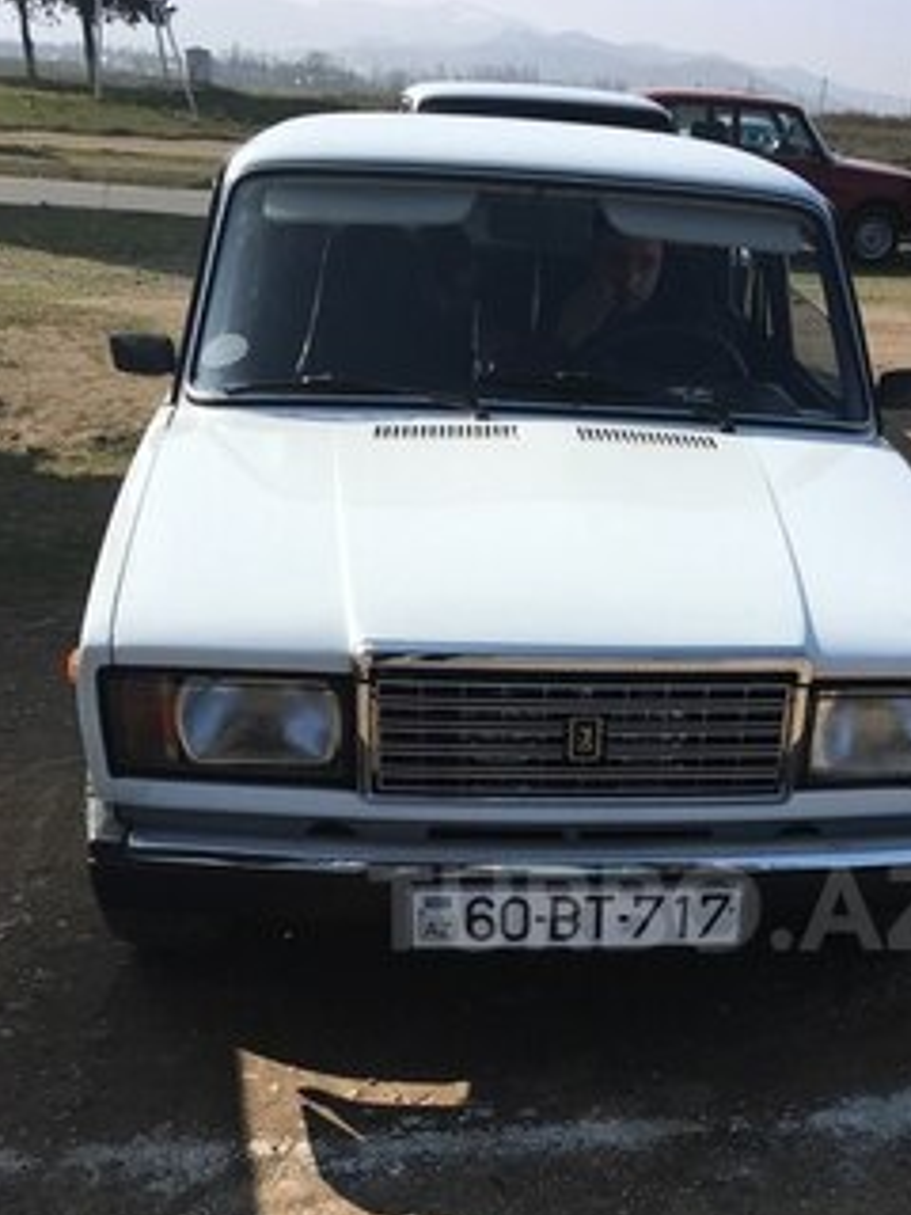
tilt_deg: -25.6
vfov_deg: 40.9
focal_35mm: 45
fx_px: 1579
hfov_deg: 31.7
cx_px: 660
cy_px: 907
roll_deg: -2.4
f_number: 2.2
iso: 25
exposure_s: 1/1876
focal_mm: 4.15
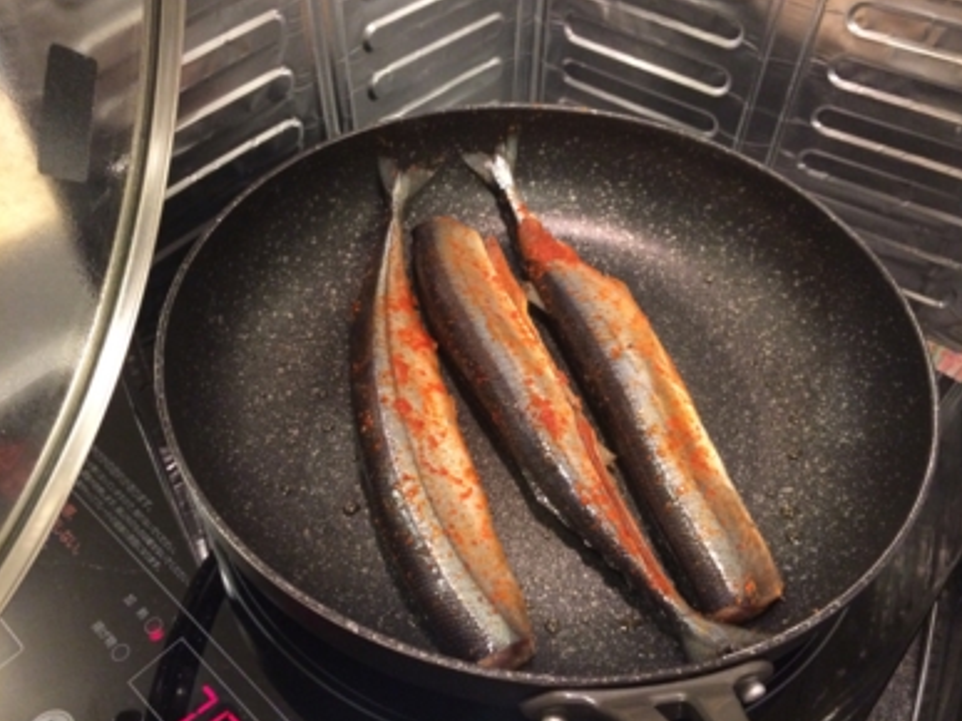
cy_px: 356
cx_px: 492
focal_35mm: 30
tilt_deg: -47.9
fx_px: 833
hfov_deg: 60.0
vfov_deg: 46.8
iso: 250
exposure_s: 1/15
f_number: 2.2
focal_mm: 4.15
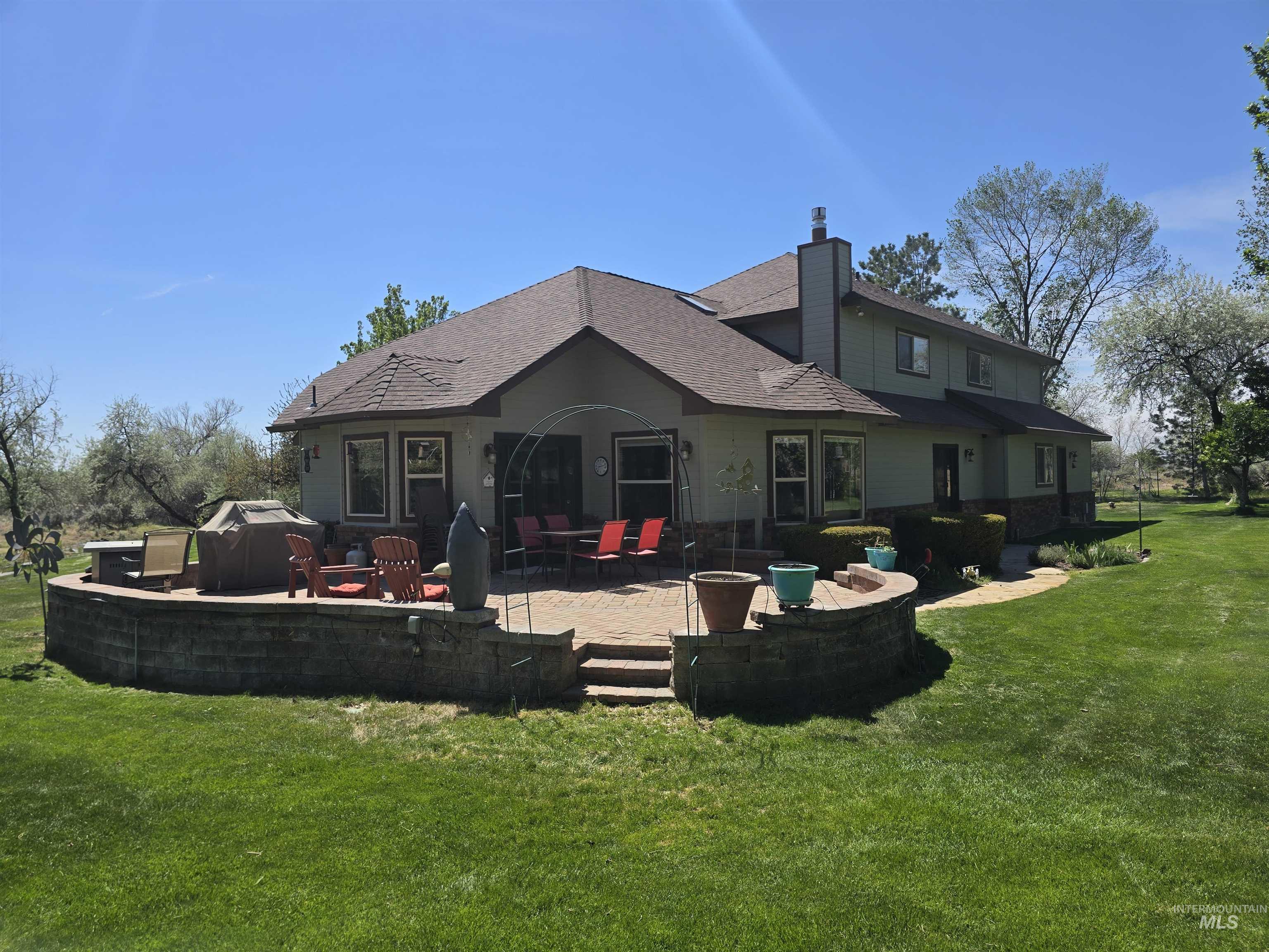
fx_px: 843
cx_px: 634
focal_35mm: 23
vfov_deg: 58.9
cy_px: 476
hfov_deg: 73.9
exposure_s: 1/845
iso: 12
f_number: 1.7
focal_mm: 6.3
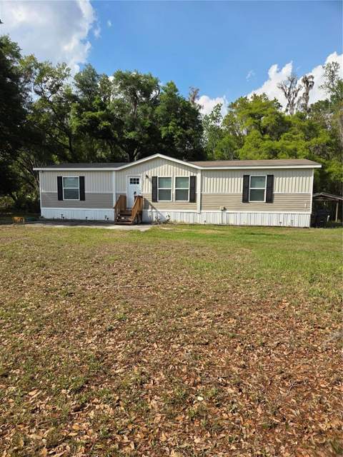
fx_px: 304
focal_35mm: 23
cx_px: 172
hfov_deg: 58.9
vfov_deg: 73.9
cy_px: 228
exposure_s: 1/4187
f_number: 1.8
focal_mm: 5.4
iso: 80
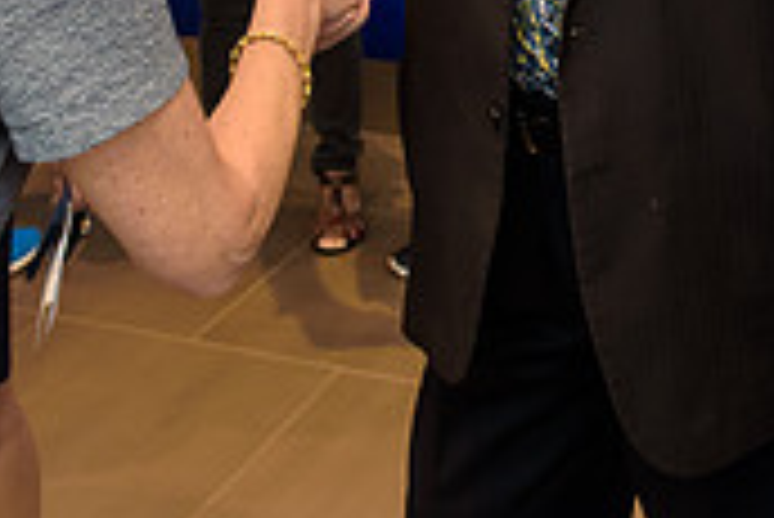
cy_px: -300
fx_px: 1743
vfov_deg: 15.4
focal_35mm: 81
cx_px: 612
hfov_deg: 24.7
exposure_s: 1/125
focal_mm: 24
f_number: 3.2
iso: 800
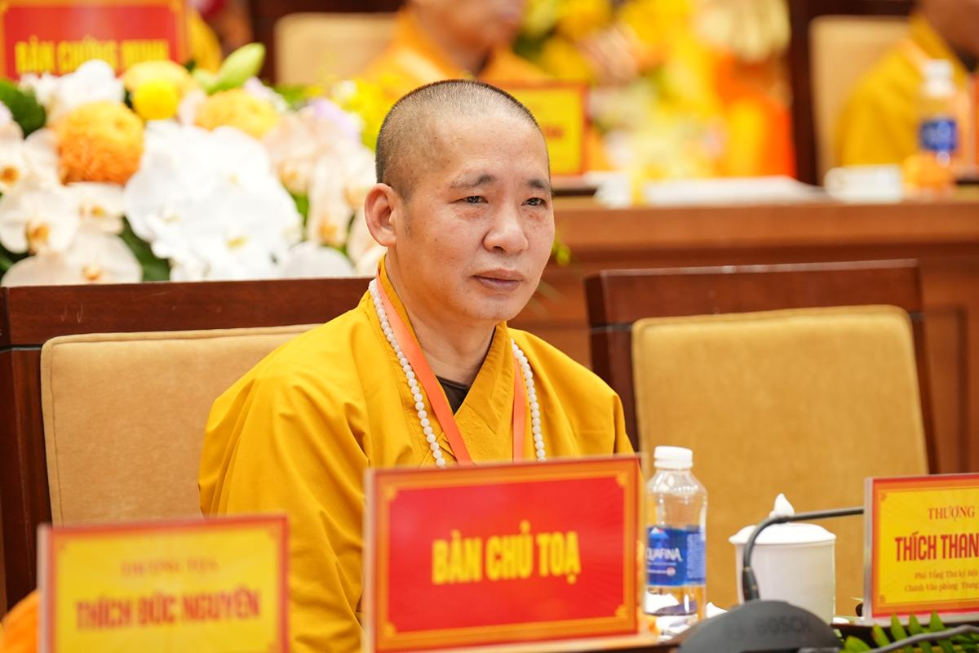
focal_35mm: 235
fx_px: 6390
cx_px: 490
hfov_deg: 8.8
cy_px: 326
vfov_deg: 5.8
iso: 1250
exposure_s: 1/125
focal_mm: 157
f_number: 2.8
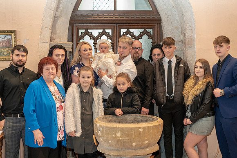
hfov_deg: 36.2
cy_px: 79
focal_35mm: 55
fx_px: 362
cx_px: 118
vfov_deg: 24.6
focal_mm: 55
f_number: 4
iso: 3200
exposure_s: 1/160
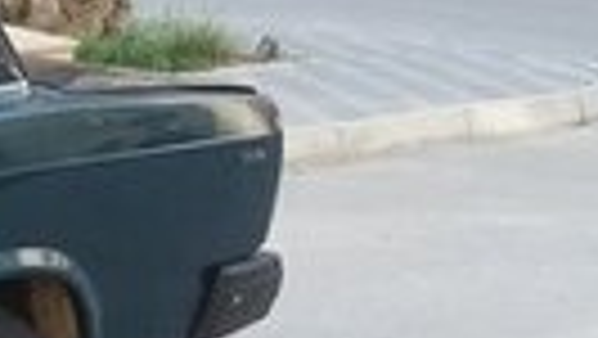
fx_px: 2396
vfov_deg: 8.0
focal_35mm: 151
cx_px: -607
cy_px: 372
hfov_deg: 12.5
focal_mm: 3.7
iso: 64
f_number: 1.9
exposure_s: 1/247
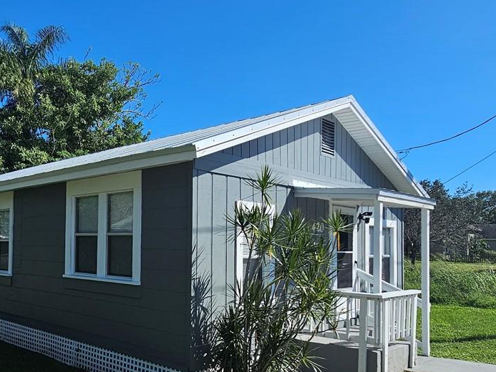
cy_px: 223
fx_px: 430
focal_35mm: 30
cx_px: 112
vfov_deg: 46.5
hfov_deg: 56.4
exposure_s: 1/2531
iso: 50
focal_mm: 2.2
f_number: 2.2
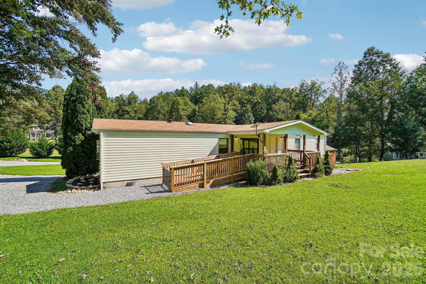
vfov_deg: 77.3
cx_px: 213
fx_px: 177
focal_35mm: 15
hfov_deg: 100.4
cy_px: 142
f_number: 8
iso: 100
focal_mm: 10
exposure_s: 1/250
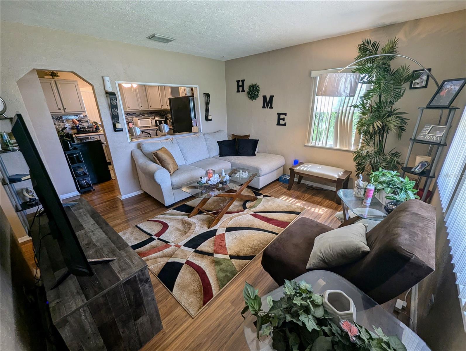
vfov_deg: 90.1
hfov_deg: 106.1
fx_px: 175
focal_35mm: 13
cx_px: 233
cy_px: 176
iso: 42
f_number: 2.2
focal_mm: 1.95
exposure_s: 1/40
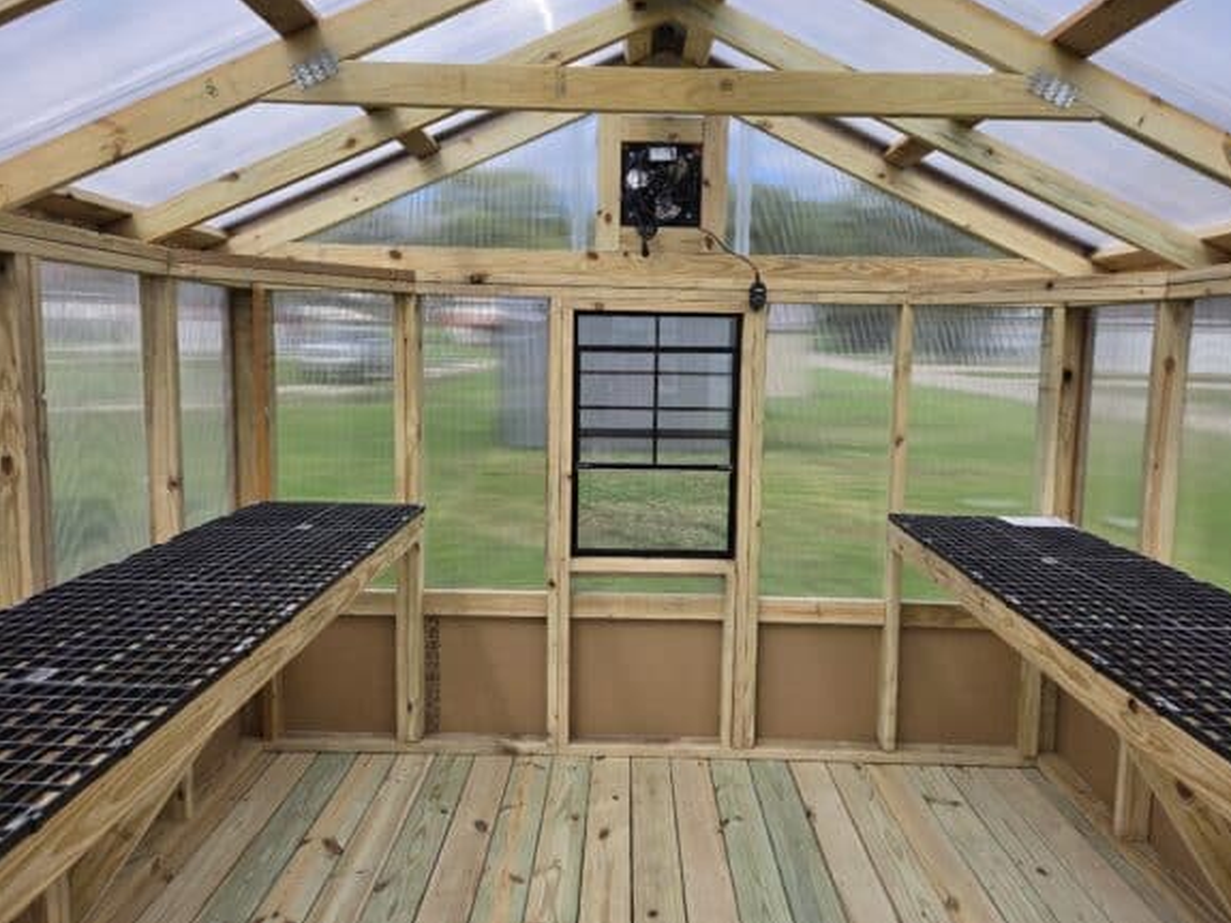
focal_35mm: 24
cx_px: 638
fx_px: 853
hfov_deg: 71.6
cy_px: 443
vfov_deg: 56.8
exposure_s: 1/2929
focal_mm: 5.4
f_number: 1.8
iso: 80
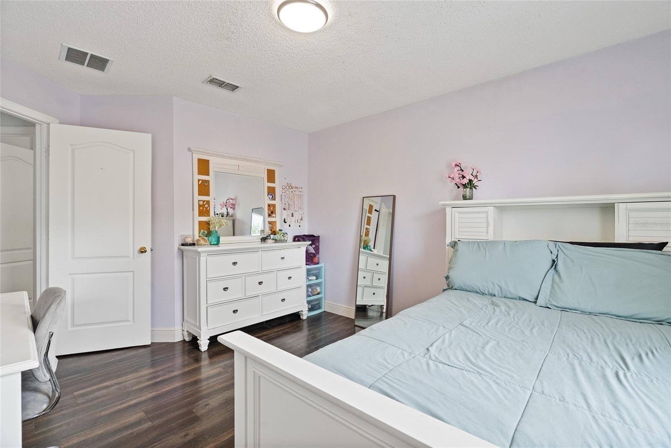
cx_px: 336
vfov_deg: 73.8
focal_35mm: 16
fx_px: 298
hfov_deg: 96.7
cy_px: 224
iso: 2500
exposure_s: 1/30
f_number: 9
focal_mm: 16
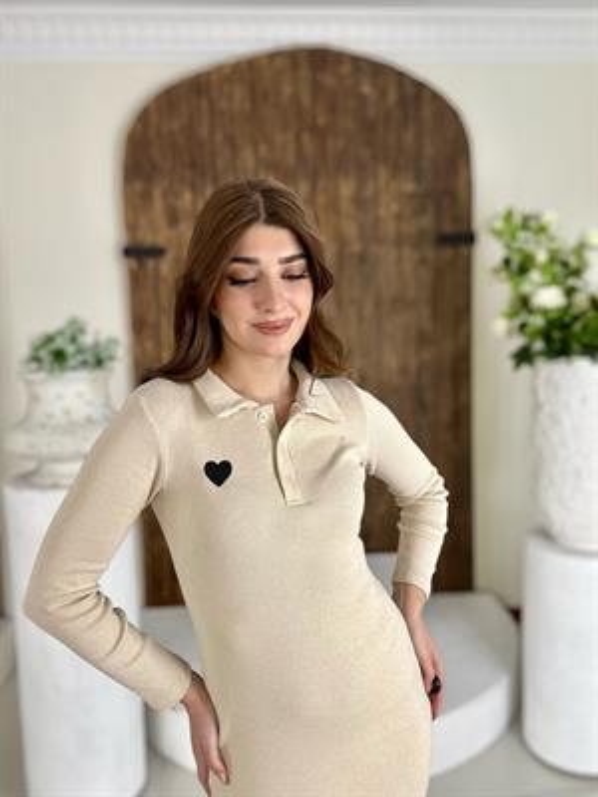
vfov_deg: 60.0
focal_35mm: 30
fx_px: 691
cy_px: 398
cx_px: 299
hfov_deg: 46.8
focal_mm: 2.69
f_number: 1.9
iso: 25
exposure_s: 1/121
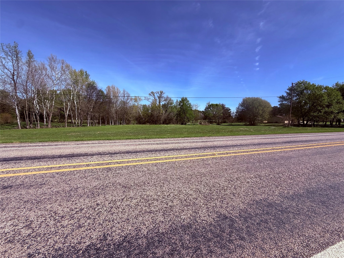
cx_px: 172
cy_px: 129
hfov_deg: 102.1
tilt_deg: -4.3
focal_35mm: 14
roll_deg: -0.9
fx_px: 139
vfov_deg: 85.7
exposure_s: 1/2506
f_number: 2.2
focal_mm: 2.22
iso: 50
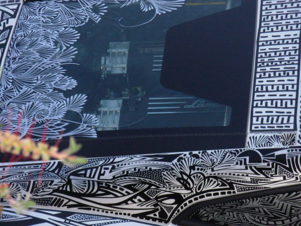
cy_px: 113
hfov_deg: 10.4
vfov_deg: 7.8
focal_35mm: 190
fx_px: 1652
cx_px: 150
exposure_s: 1/395
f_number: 5
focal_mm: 31.4
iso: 200
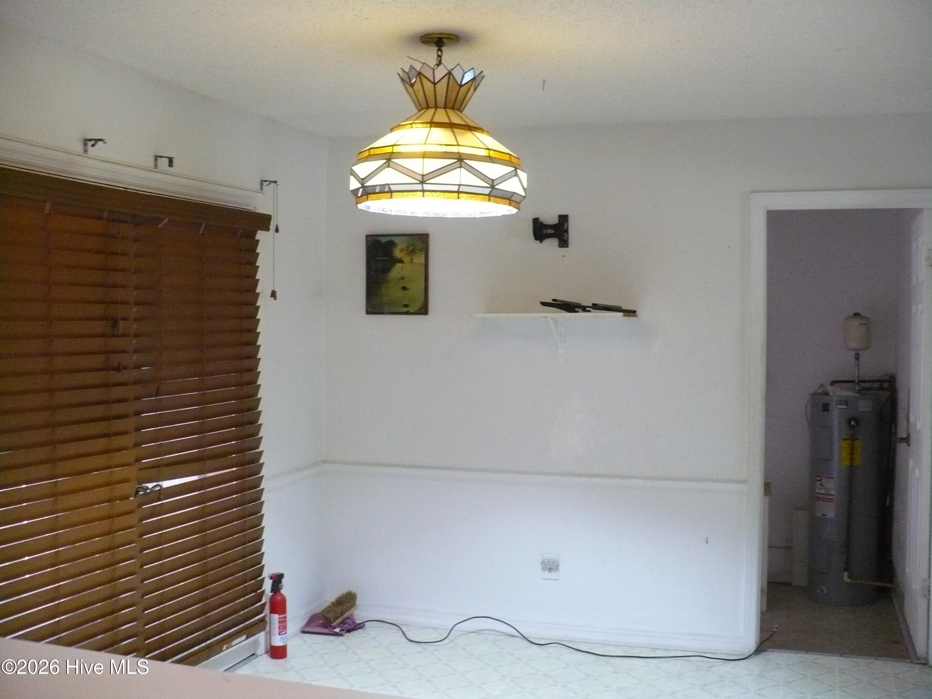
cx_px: 466
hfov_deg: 50.1
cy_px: 350
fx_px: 996
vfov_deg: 38.7
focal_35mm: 37
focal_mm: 6.1
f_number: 2.8
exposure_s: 1/40
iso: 400
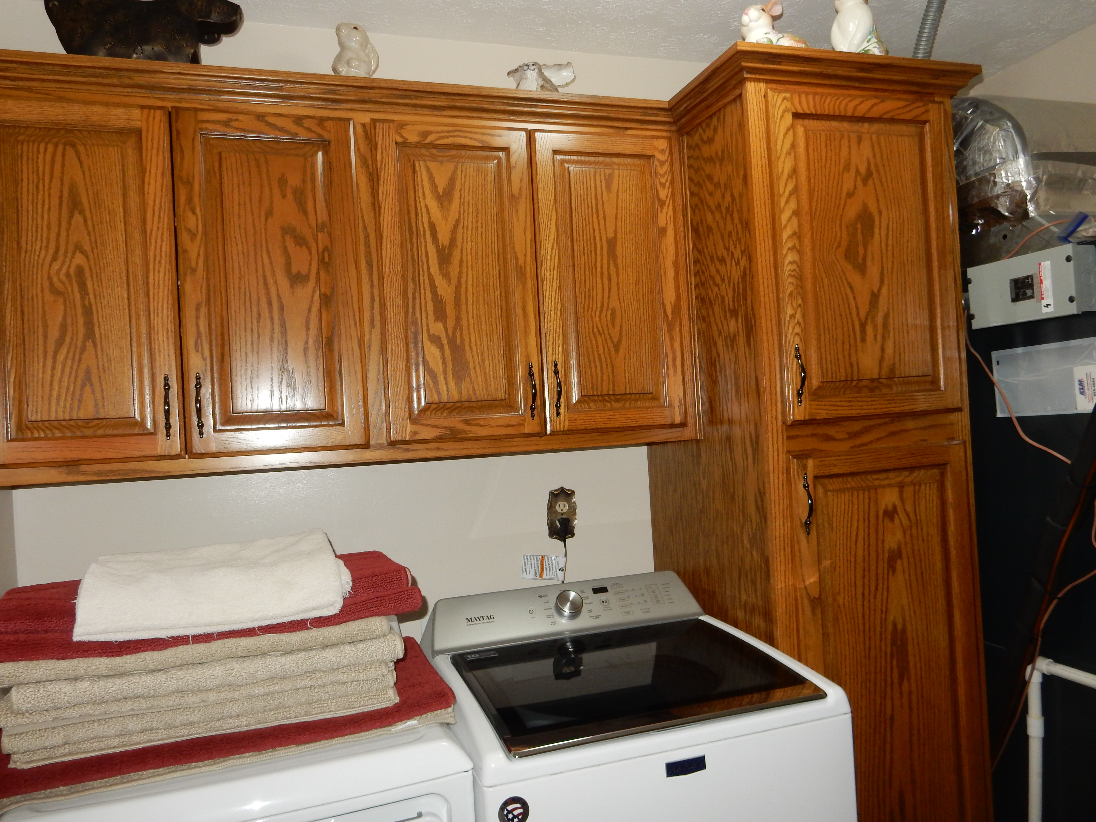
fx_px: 792
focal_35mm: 25
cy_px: 411
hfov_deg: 69.4
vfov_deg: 54.9
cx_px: 548
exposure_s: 1/30
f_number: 3.7
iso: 200
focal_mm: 4.5
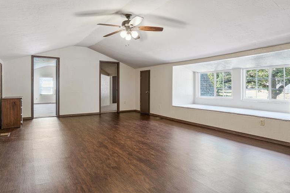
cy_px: 89
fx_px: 169
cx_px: 118
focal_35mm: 21
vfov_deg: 59.4
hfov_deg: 80.4
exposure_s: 1/4
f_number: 7.1
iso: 200
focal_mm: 16
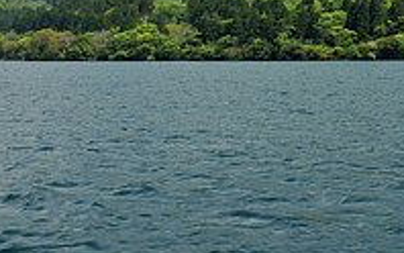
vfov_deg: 16.4
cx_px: 255
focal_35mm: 79
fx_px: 870
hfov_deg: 26.0
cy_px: 32
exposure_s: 1/250
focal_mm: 11.4
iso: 100
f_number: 8
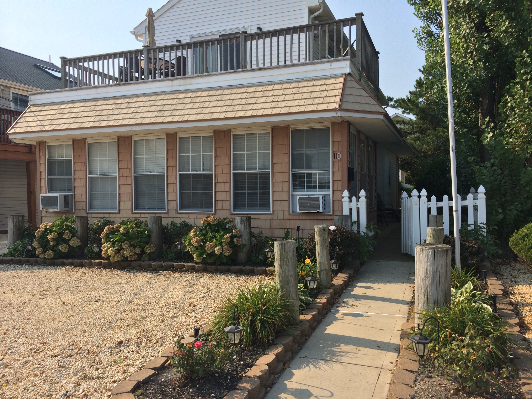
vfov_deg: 46.8
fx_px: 461
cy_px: 200
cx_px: 266
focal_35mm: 30
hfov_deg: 60.0
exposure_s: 1/1866
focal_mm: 4.12
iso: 32
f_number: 2.2
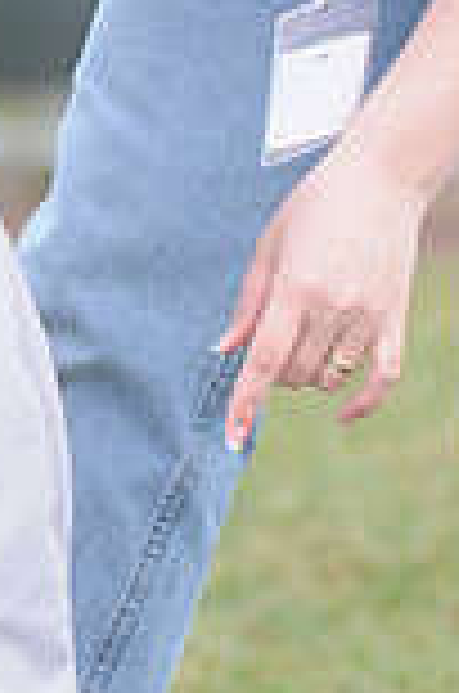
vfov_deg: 1.8
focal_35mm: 1132
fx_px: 21746
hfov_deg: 1.2
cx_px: 151
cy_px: -508
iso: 400
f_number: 4
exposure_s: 1/500
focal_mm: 200
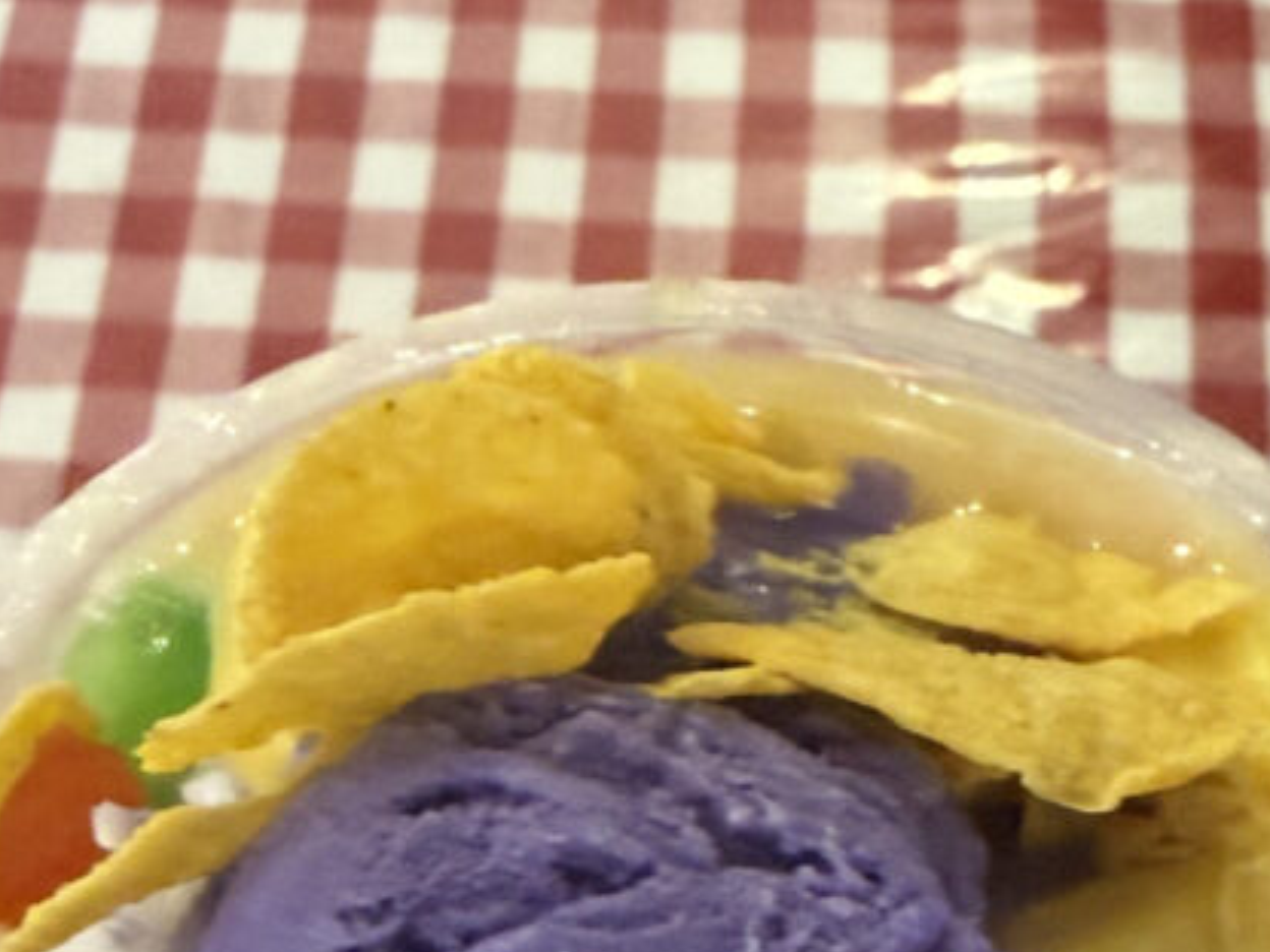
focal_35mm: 64
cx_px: 821
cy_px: 1071
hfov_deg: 30.1
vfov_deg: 21.6
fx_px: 2348
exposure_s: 1/60
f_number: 2.2
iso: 400
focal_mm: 2.22
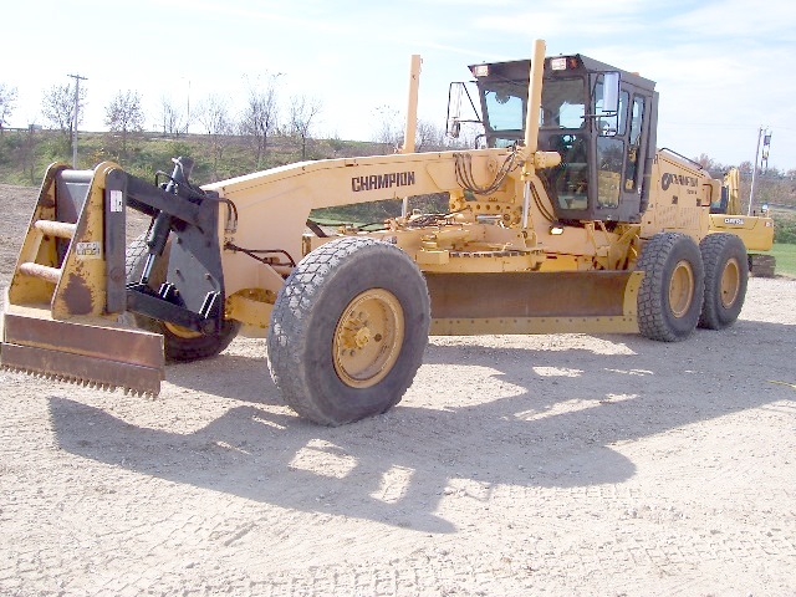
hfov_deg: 54.0
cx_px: 398
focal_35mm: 34
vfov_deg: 41.8
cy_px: 298
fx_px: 782
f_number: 5.6
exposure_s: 1/350
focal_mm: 5.6
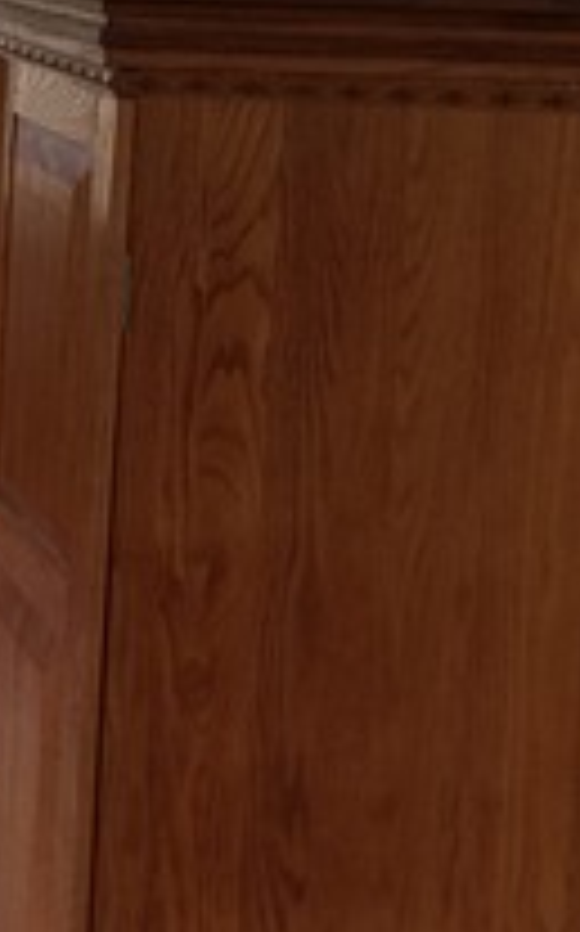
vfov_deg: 21.3
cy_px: 45
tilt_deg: -4.8
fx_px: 2408
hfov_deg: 12.2
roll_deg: -0.4
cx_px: -571
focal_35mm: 95
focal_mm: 4.15
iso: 32
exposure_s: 1/40
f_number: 2.2
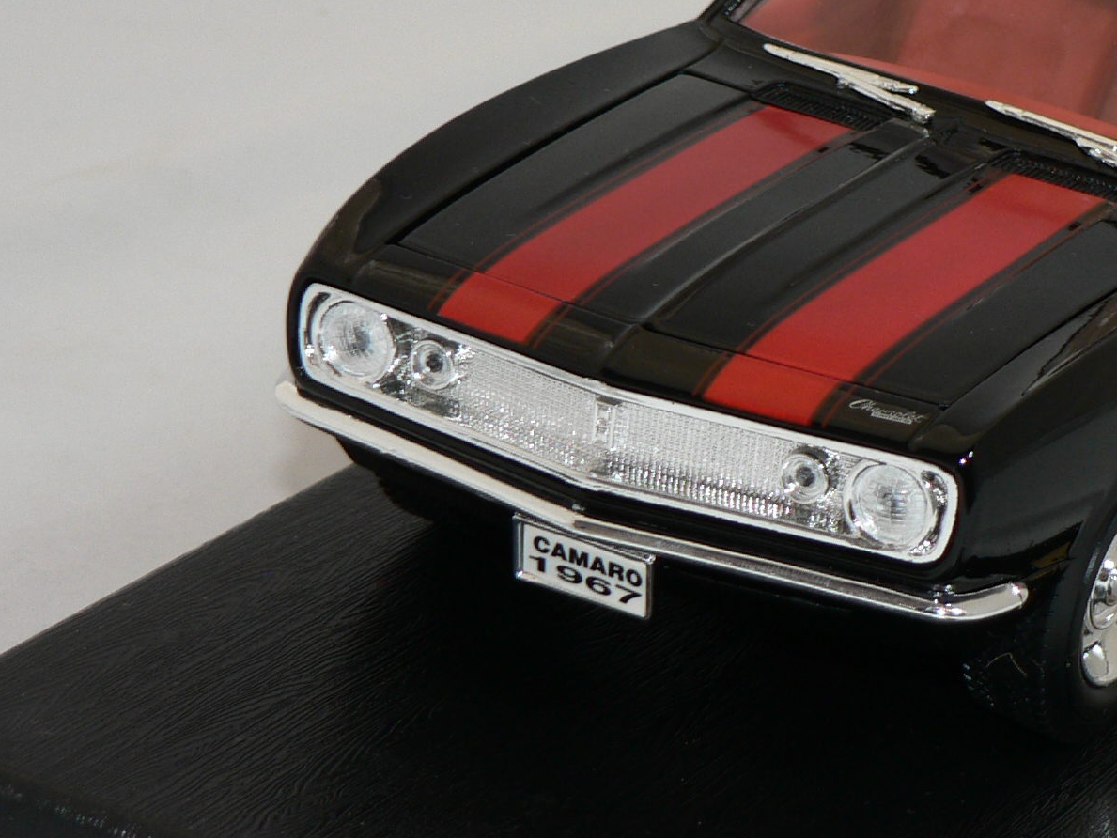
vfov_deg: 9.6
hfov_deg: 12.6
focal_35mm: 155
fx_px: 5002
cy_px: 244
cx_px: 1042
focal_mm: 12
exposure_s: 1/60
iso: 80
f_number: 3.2
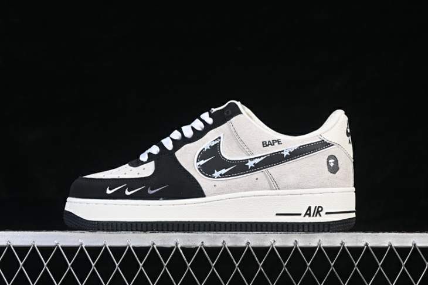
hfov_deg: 27.0
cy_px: 142
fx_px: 891
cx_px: 214
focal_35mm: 75
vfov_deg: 18.2
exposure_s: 1/80
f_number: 7.1
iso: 160
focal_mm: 50
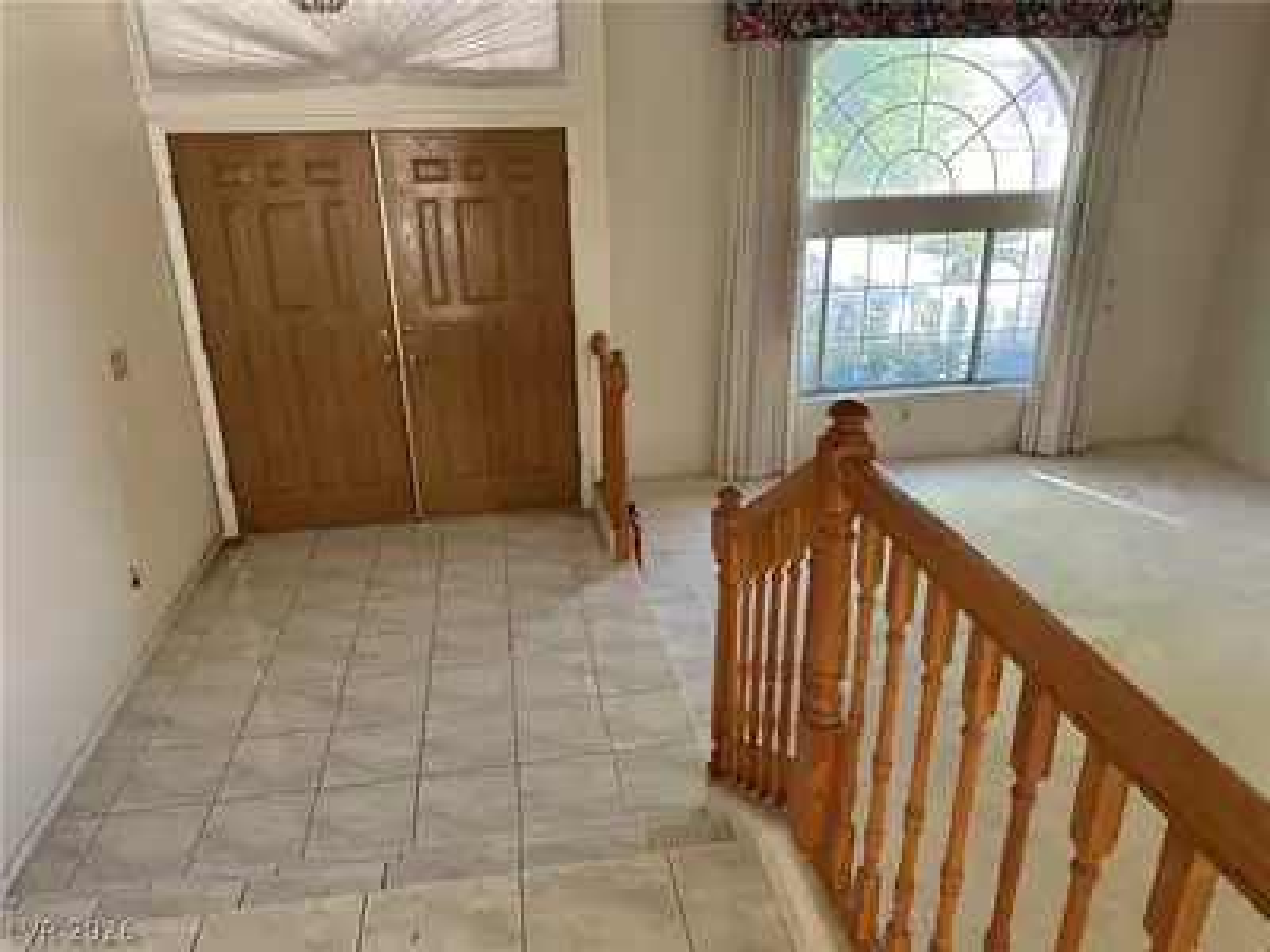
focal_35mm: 24
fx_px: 881
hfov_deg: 71.6
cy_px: 476
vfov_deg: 56.8
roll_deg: +1.0
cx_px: 635
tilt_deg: -20.7
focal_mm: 6.86
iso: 125
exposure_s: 1/121
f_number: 1.78
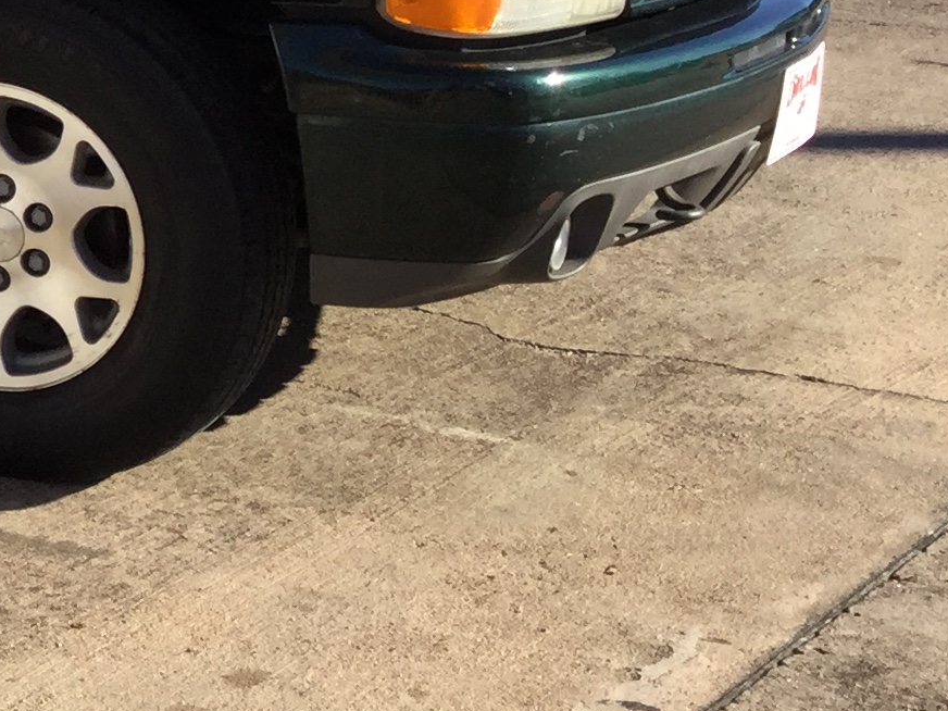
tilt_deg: -9.6
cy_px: -118
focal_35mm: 116
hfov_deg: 15.4
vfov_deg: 12.5
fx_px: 3177
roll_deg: +1.4
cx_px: -560
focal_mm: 3.3
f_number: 2.4
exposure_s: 1/754
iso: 25
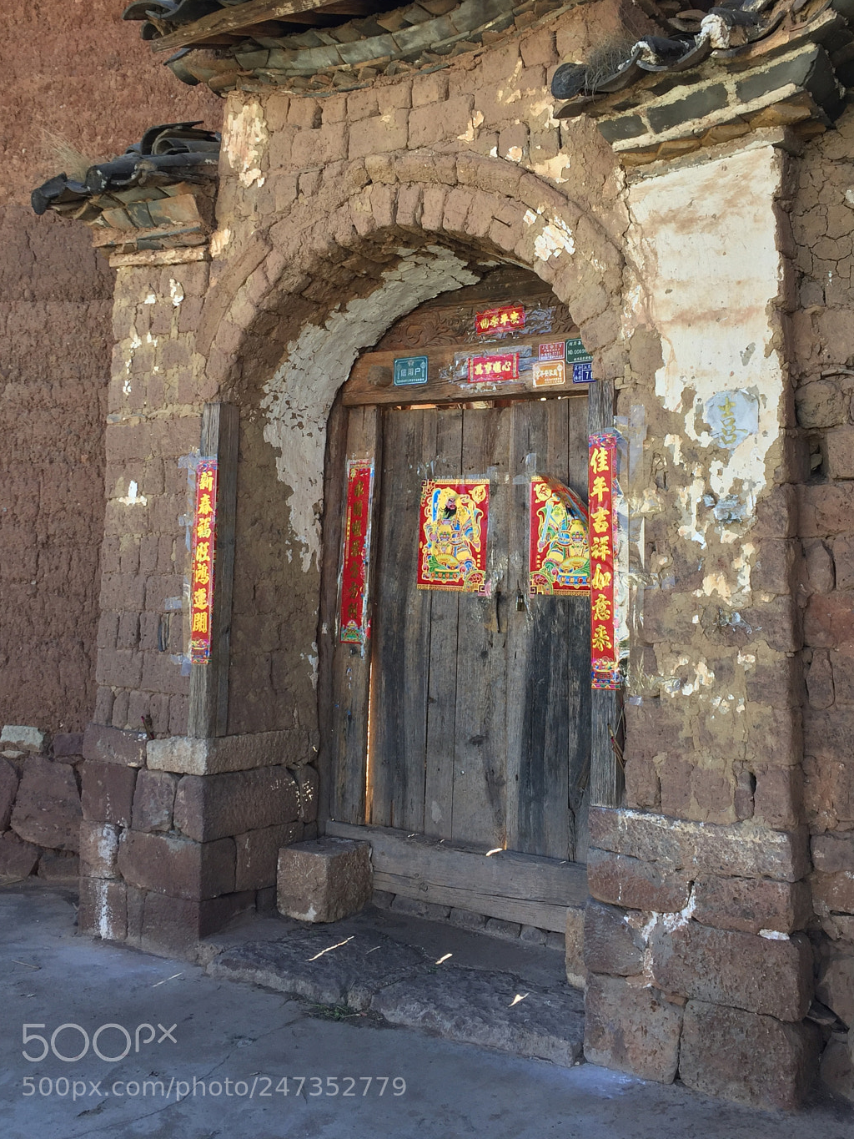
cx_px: 470
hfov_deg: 41.7
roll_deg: -0.2
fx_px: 1118
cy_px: 485
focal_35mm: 34
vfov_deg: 53.7
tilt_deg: +3.0
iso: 32
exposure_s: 1/260
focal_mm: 4.15
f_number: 2.2
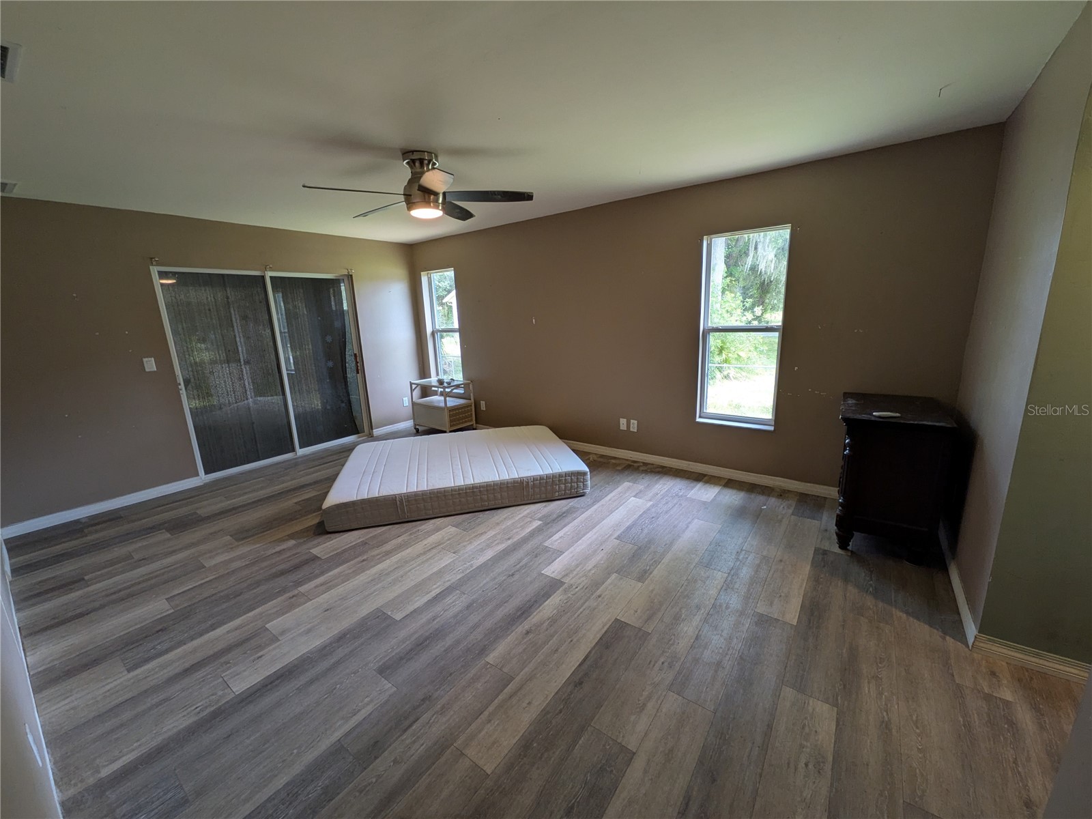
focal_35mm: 14
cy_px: 410
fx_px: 442
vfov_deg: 85.7
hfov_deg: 102.1
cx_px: 546
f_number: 2.2
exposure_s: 1/60
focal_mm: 1.85
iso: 81
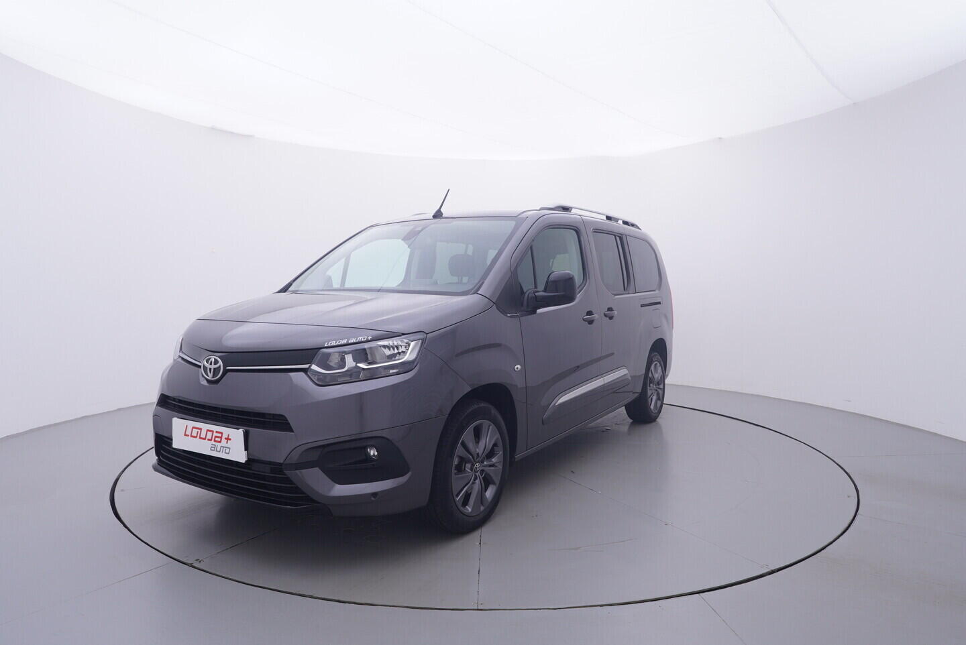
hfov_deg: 77.3
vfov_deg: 56.2
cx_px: 483
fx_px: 604
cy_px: 322
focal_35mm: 22
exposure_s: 1/80
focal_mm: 15
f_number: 5
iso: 200
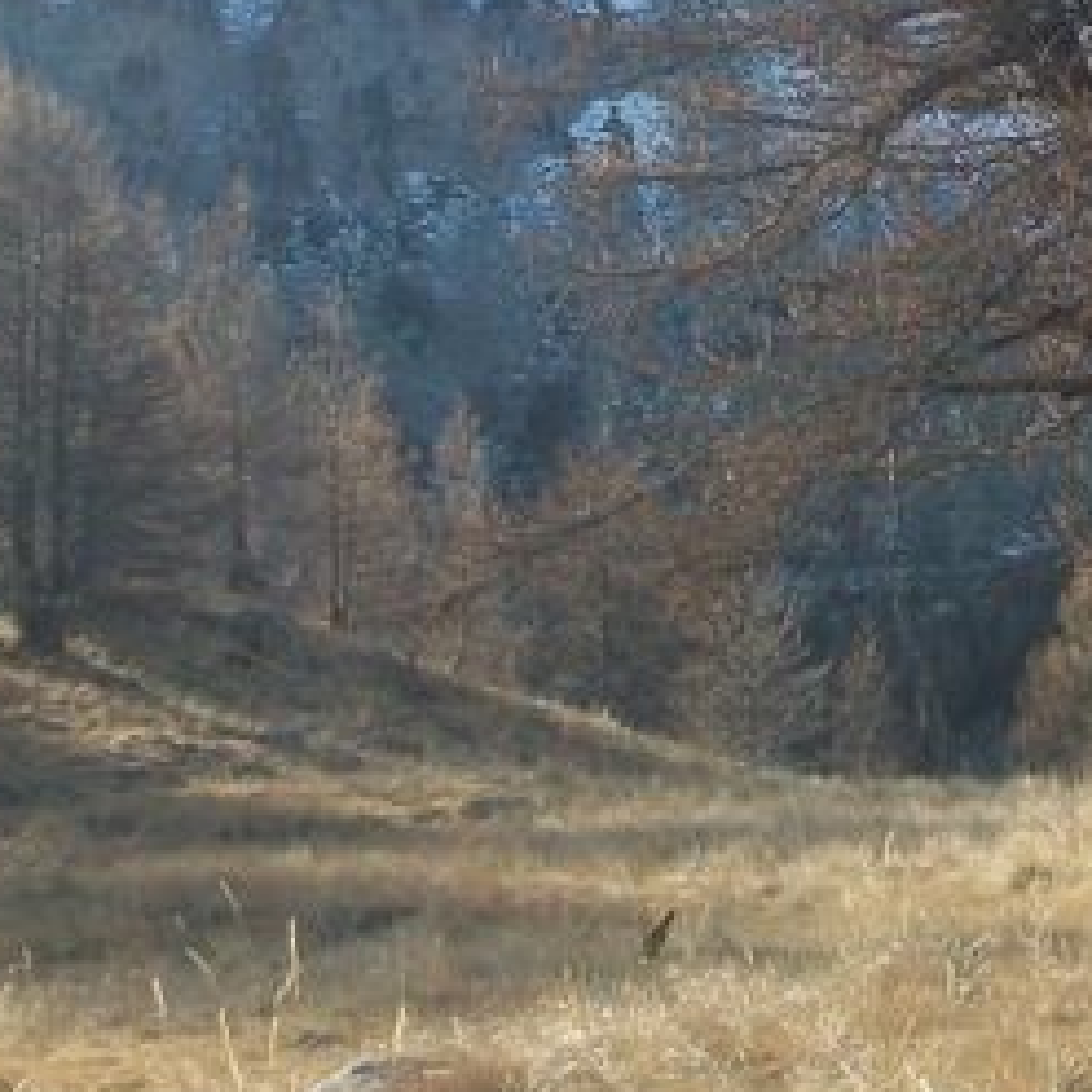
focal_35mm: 97
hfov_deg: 17.3
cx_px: 1202
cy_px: 145
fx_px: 3462
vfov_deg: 17.7
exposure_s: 1/640
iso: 80
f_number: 2.8
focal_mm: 5.7
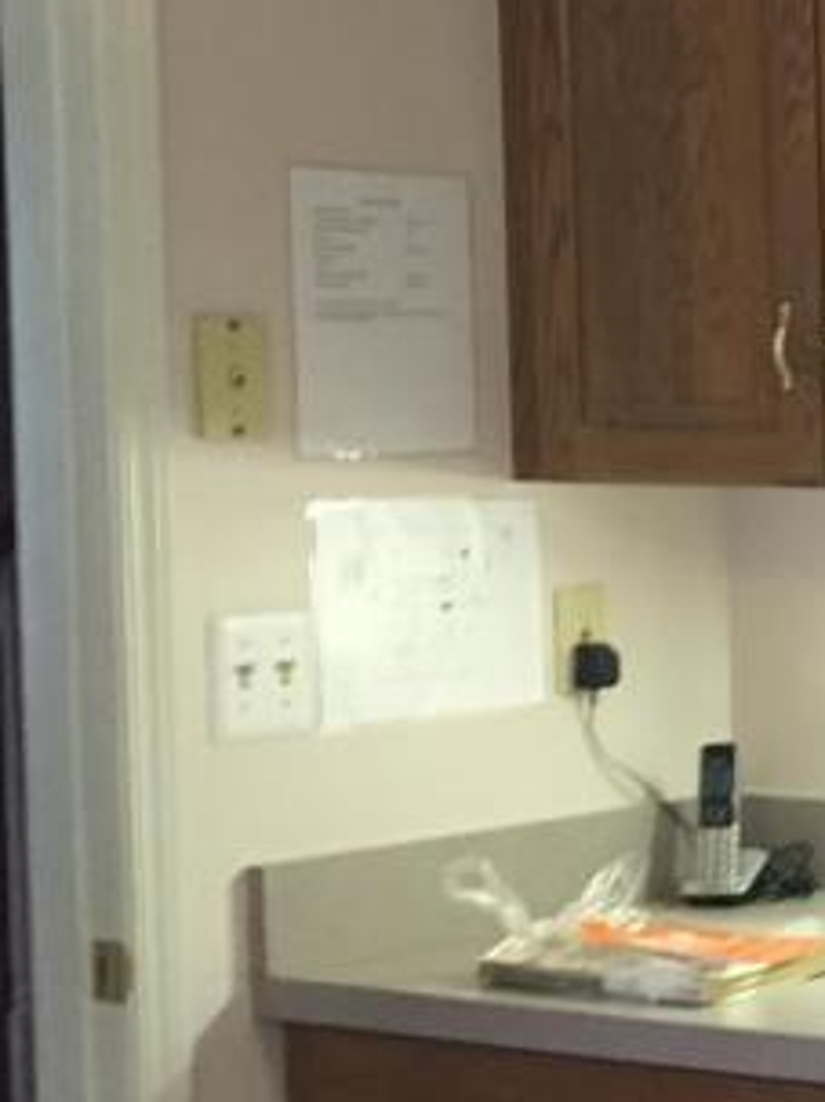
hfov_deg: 12.7
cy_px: 607
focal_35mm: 98
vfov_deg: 20.0
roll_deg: +0.8
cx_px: 1774
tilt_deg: -4.5
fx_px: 3116
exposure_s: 1/30
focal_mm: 4.15
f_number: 2.2
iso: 125
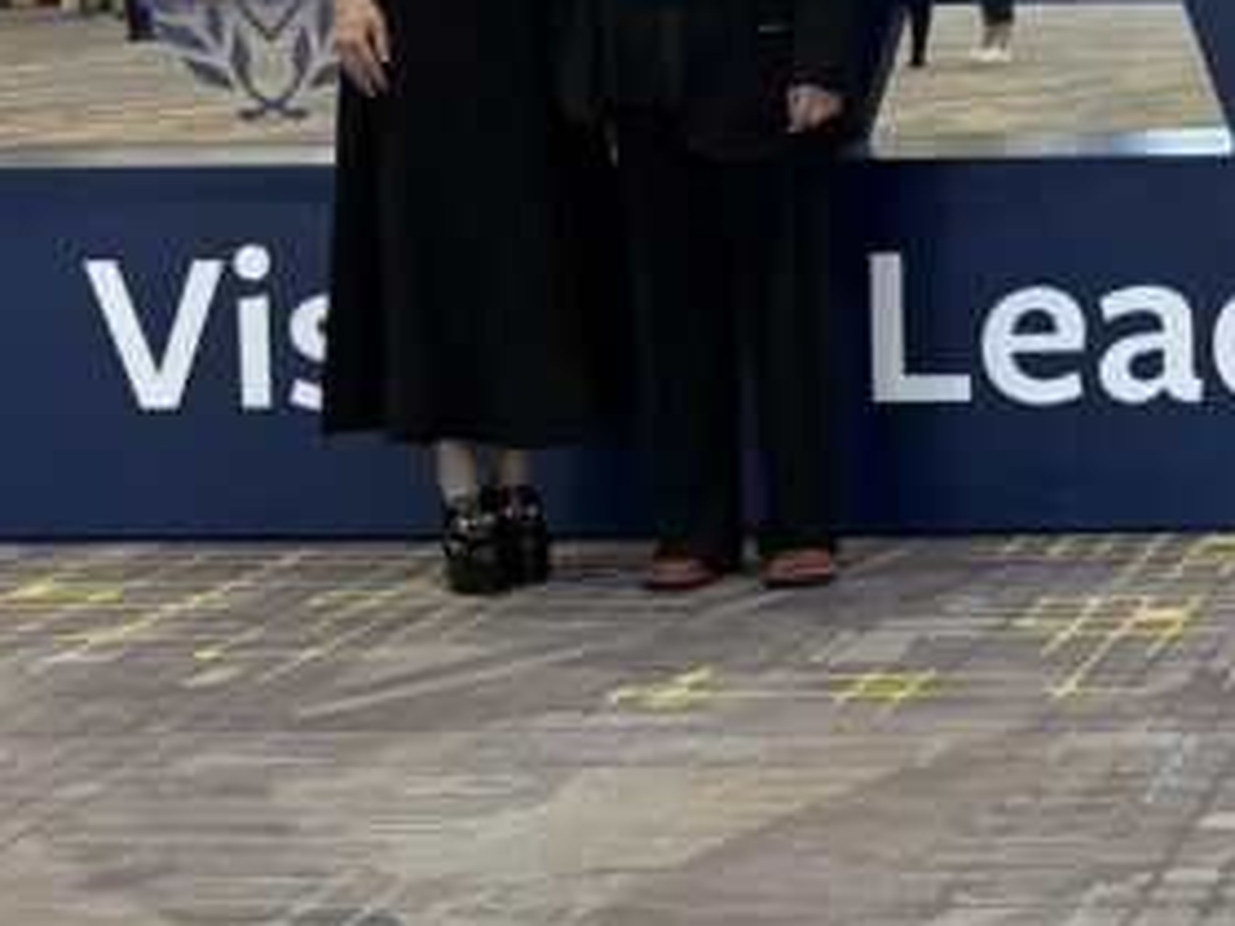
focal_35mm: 95
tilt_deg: -3.3
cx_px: 1676
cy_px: 97
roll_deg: +1.1
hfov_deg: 18.9
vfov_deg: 15.4
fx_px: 3389
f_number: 1.6
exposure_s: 1/109
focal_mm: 5.96
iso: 125
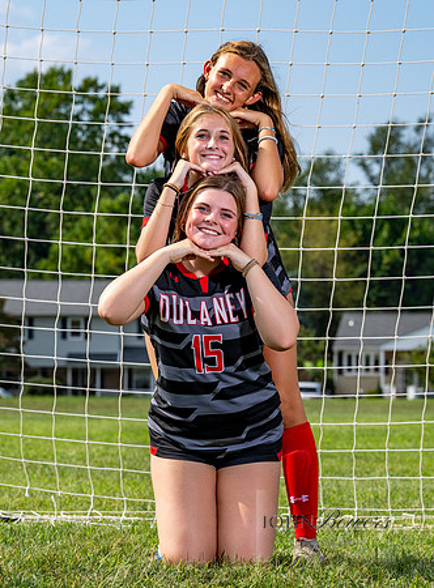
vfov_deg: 12.7
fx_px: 2634
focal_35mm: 156
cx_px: 169
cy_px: 249
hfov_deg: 9.4
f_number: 6.3
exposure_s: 1/400
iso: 64
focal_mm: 92
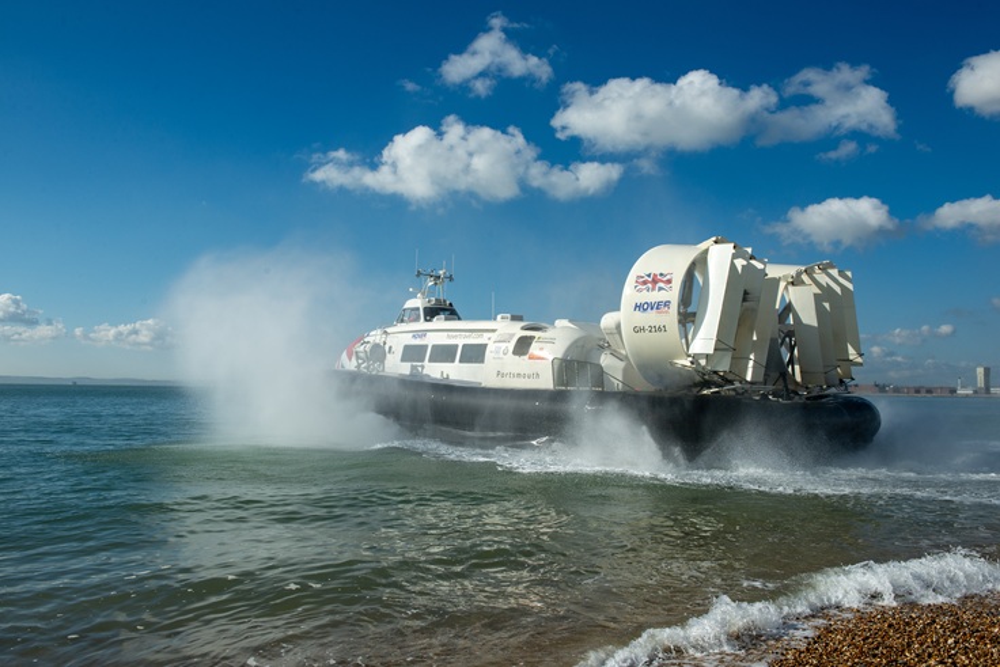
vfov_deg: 42.3
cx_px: 500
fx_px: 861
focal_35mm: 31
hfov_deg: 60.3
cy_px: 334
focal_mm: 31
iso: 200
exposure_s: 1/1000
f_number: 11
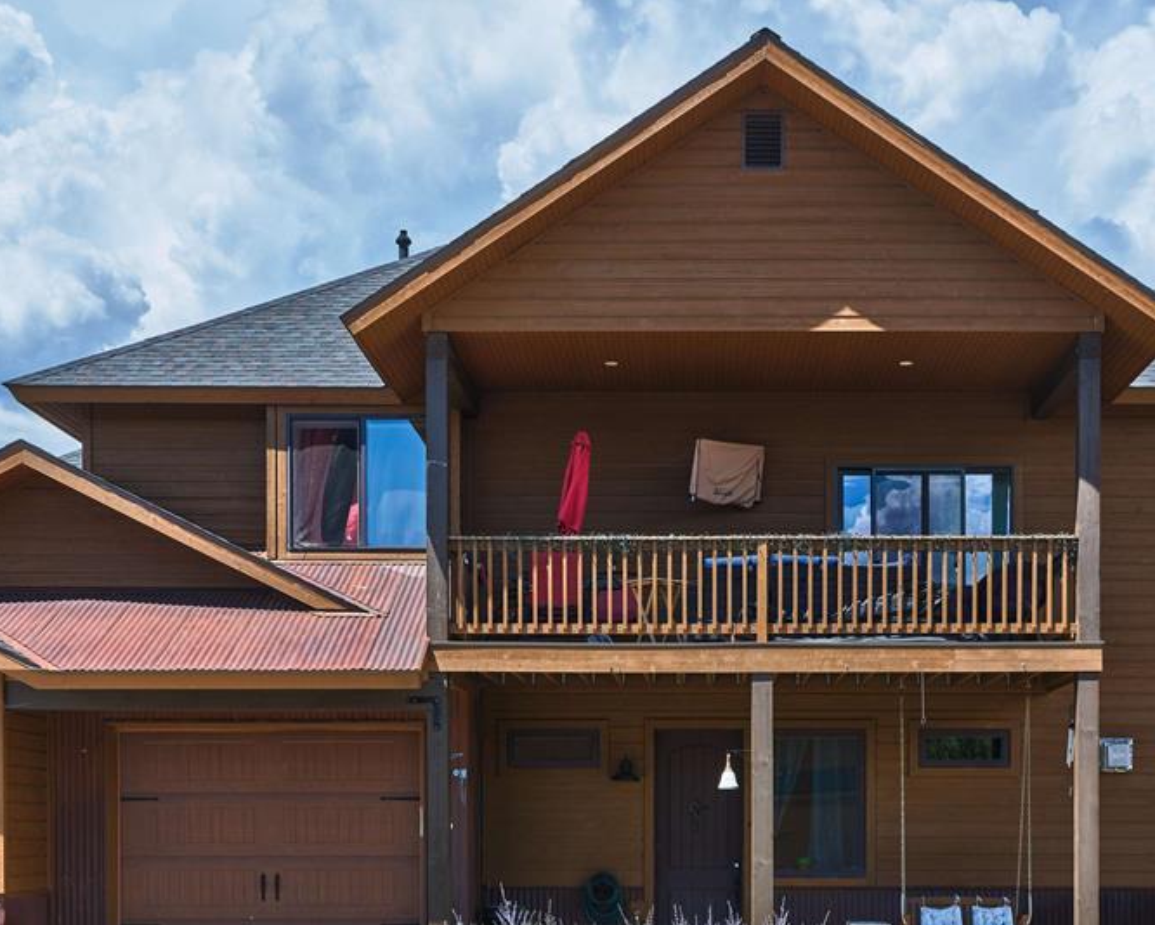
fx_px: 1846
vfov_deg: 28.0
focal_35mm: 54
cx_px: 712
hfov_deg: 34.6
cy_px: 580
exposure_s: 1/160
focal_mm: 45
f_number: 8
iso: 80
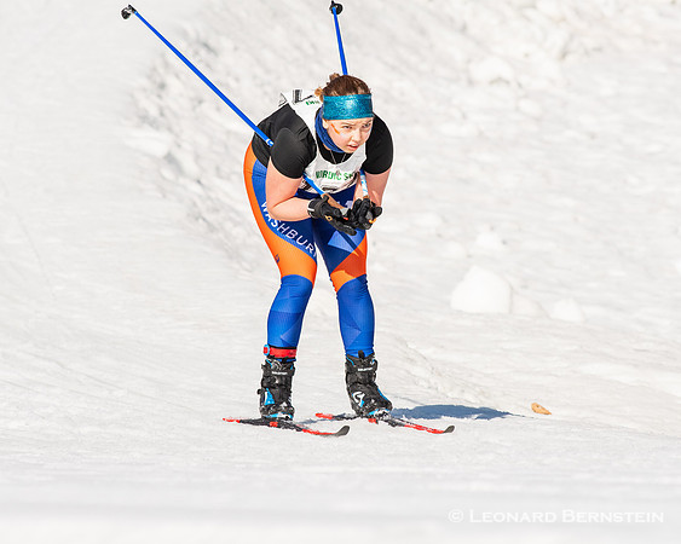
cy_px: 272
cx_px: 369
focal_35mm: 507
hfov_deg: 3.8
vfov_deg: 3.1
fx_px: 10211
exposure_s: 1/2000
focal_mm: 300
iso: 400
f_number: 7.1
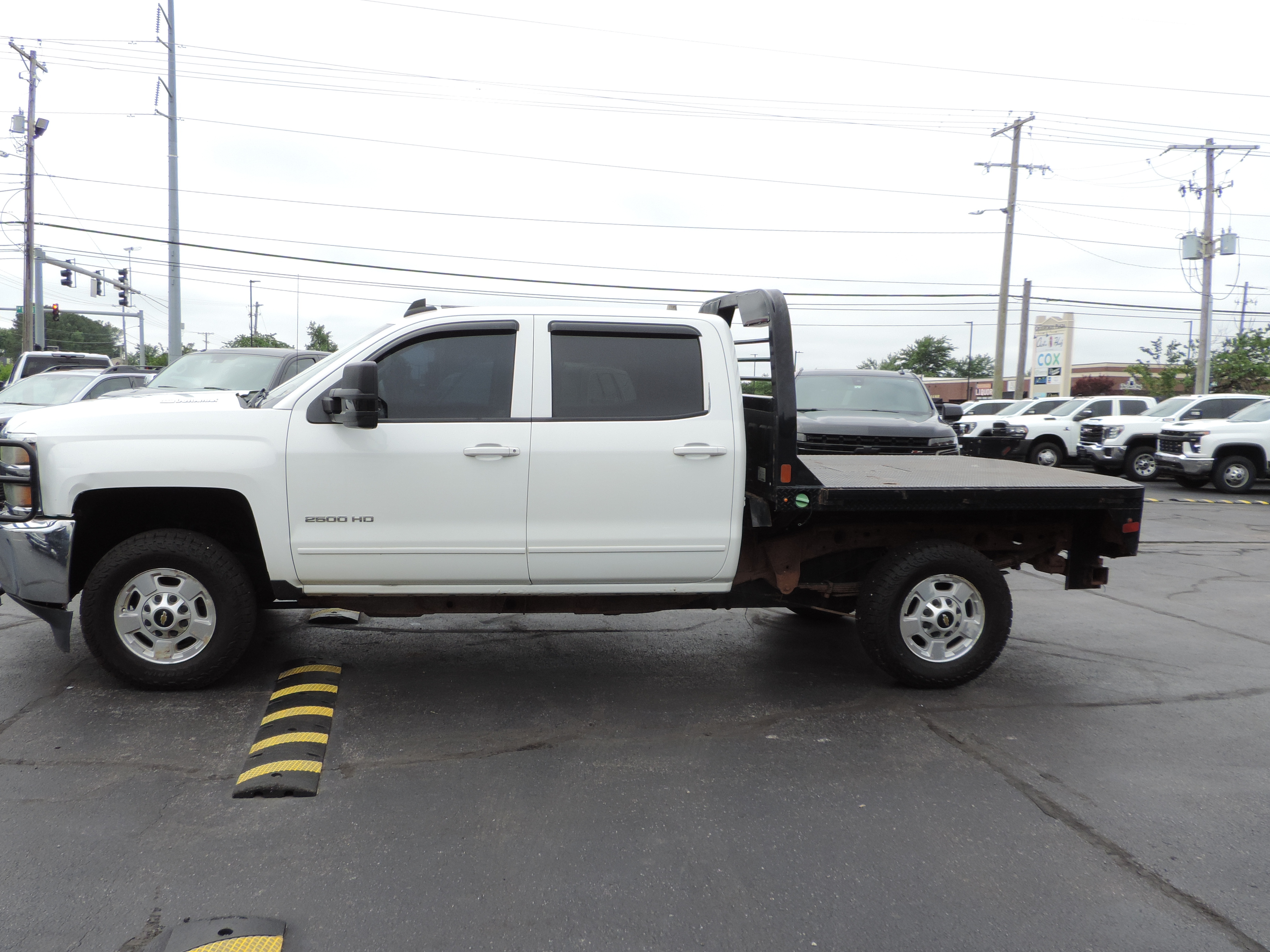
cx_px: 567
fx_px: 1064
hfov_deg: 61.5
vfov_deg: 48.1
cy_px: 543
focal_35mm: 29
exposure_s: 1/800
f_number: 3
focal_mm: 4.3
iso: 80
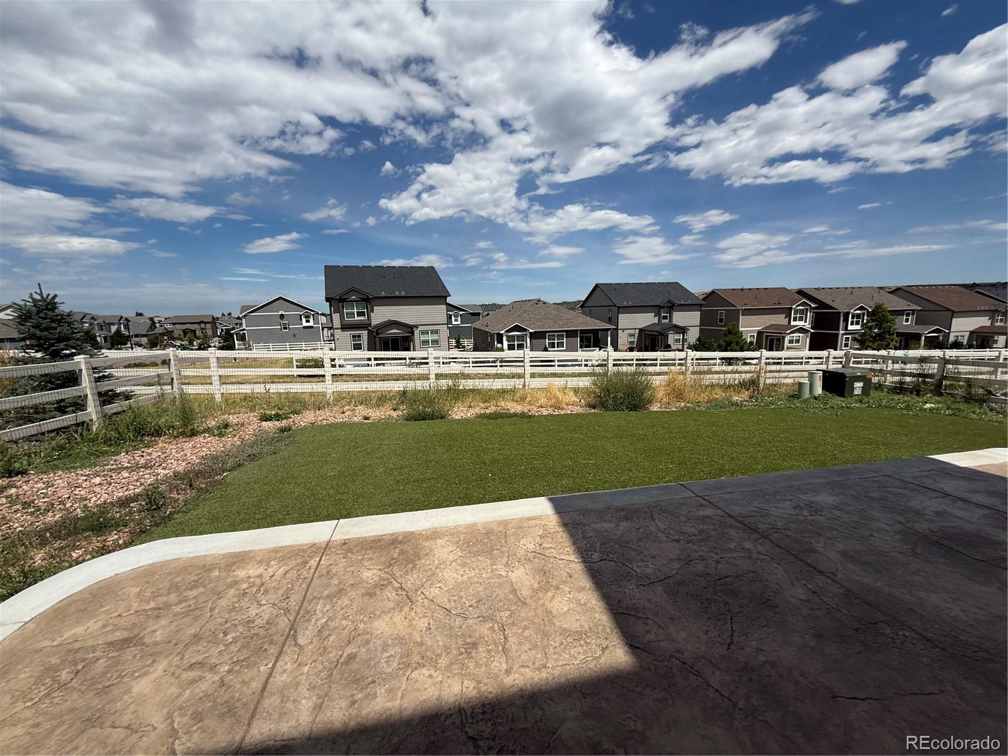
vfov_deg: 85.7
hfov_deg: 102.1
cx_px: 504
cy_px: 378
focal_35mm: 14
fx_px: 408
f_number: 2.2
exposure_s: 1/4762
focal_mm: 2.22
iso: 50
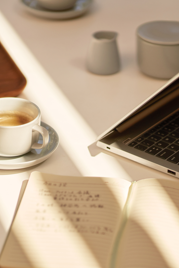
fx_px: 955
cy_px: 134
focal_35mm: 128
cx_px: 59
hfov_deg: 10.7
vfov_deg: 16.0
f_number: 2.2
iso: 320
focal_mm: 85
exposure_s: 1/6400
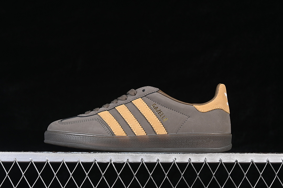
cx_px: 142
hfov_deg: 27.0
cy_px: 94
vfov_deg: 18.2
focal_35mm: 75
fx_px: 590
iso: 160
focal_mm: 50
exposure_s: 1/60
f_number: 7.1
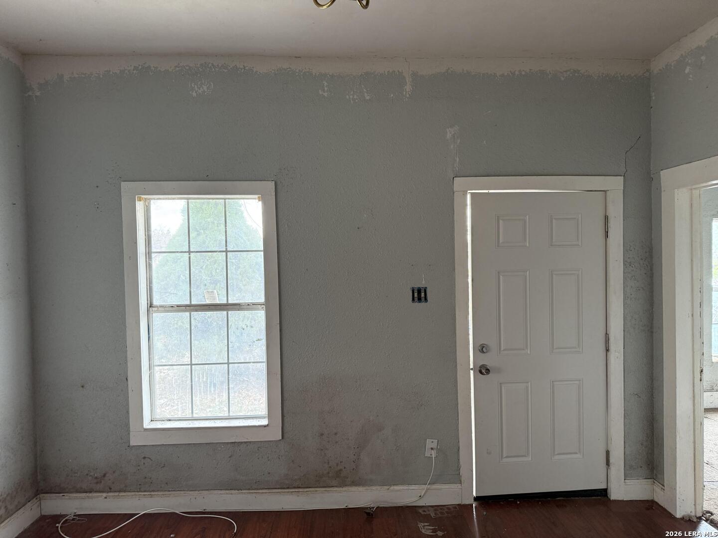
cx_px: 359
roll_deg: +1.3
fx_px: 498
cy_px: 269
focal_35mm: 24
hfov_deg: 71.6
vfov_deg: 56.8
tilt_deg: +0.3
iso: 200
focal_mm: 6.76
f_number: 1.78
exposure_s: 1/75
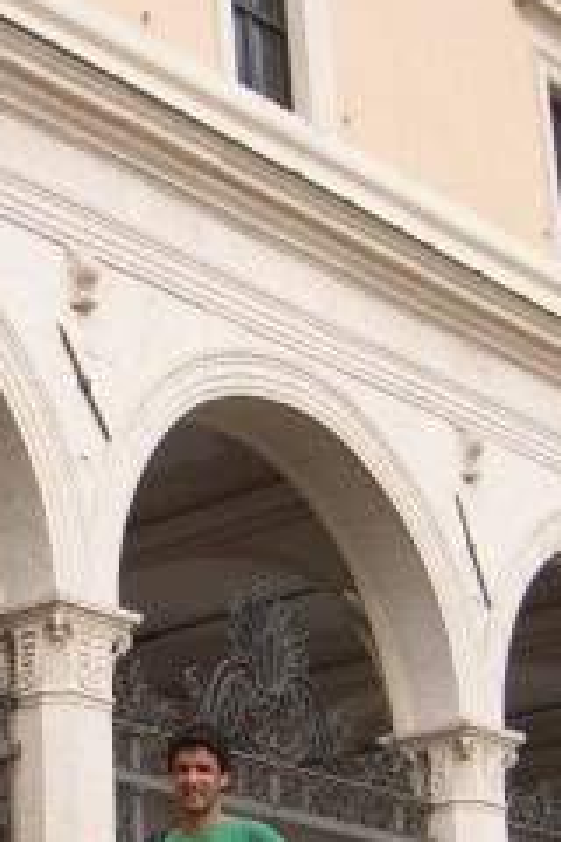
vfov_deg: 18.6
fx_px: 2524
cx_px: -28
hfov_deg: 12.5
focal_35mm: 108
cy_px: 768
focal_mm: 8
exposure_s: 1/200
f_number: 4.8
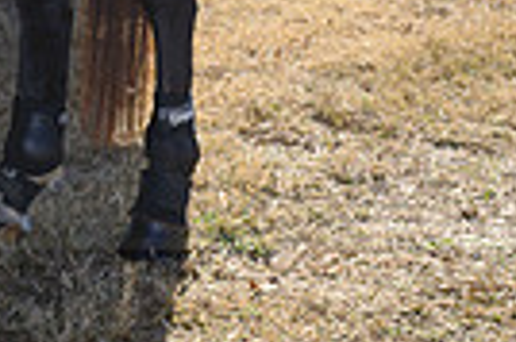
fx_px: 2047
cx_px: -416
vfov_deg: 9.2
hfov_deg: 13.0
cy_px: -232
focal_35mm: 143
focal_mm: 33
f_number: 3.5
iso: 64
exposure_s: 1/640
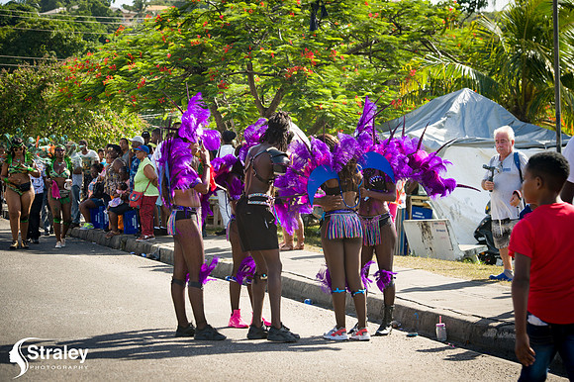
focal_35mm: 102
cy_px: 191
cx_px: 287
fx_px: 1625
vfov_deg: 13.4
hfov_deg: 20.0
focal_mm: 102
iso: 100
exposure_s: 1/200
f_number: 8
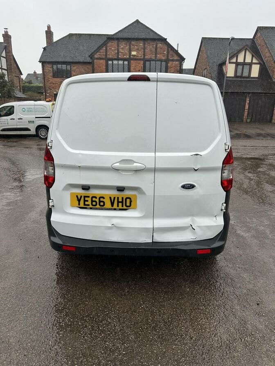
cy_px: 183
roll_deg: -2.0
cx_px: 138
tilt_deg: -15.6
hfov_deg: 56.8
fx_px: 254
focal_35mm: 24
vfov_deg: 71.6
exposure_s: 1/444
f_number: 1.78
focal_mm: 6.86
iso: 80
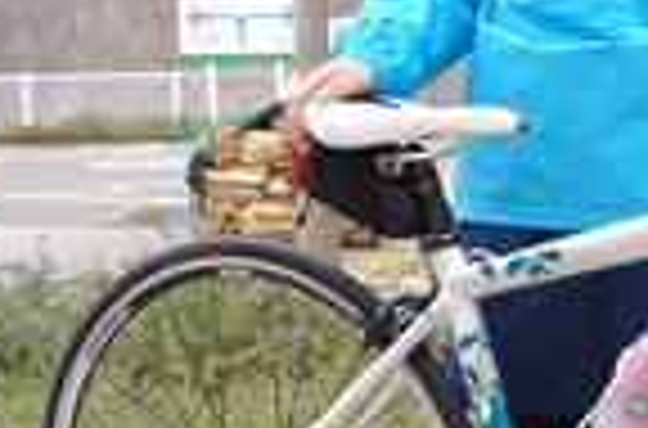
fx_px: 2350
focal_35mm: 131
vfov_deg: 10.3
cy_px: 437
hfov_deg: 15.2
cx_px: 760
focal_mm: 17.4
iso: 125
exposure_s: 1/100
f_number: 4
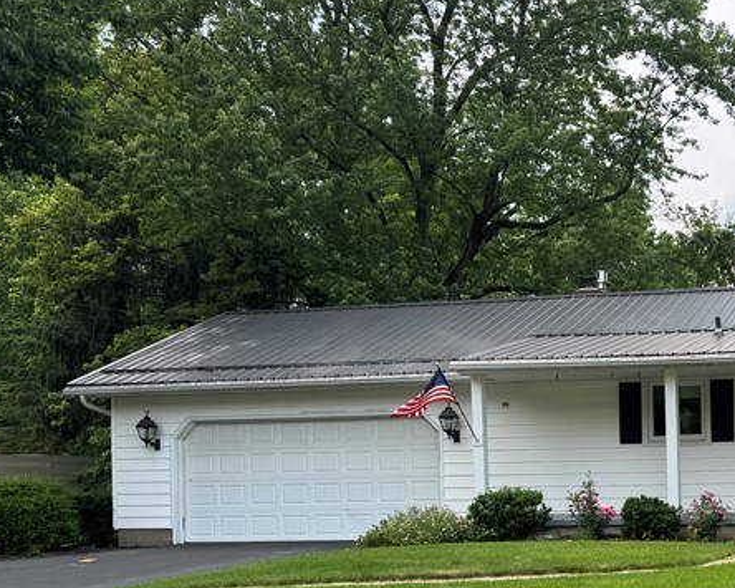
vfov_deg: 27.4
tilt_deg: -0.9
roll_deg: +0.6
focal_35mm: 54
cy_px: 484
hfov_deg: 32.2
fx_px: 1174
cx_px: 722
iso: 80
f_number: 1.78
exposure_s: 1/1339
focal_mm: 6.76
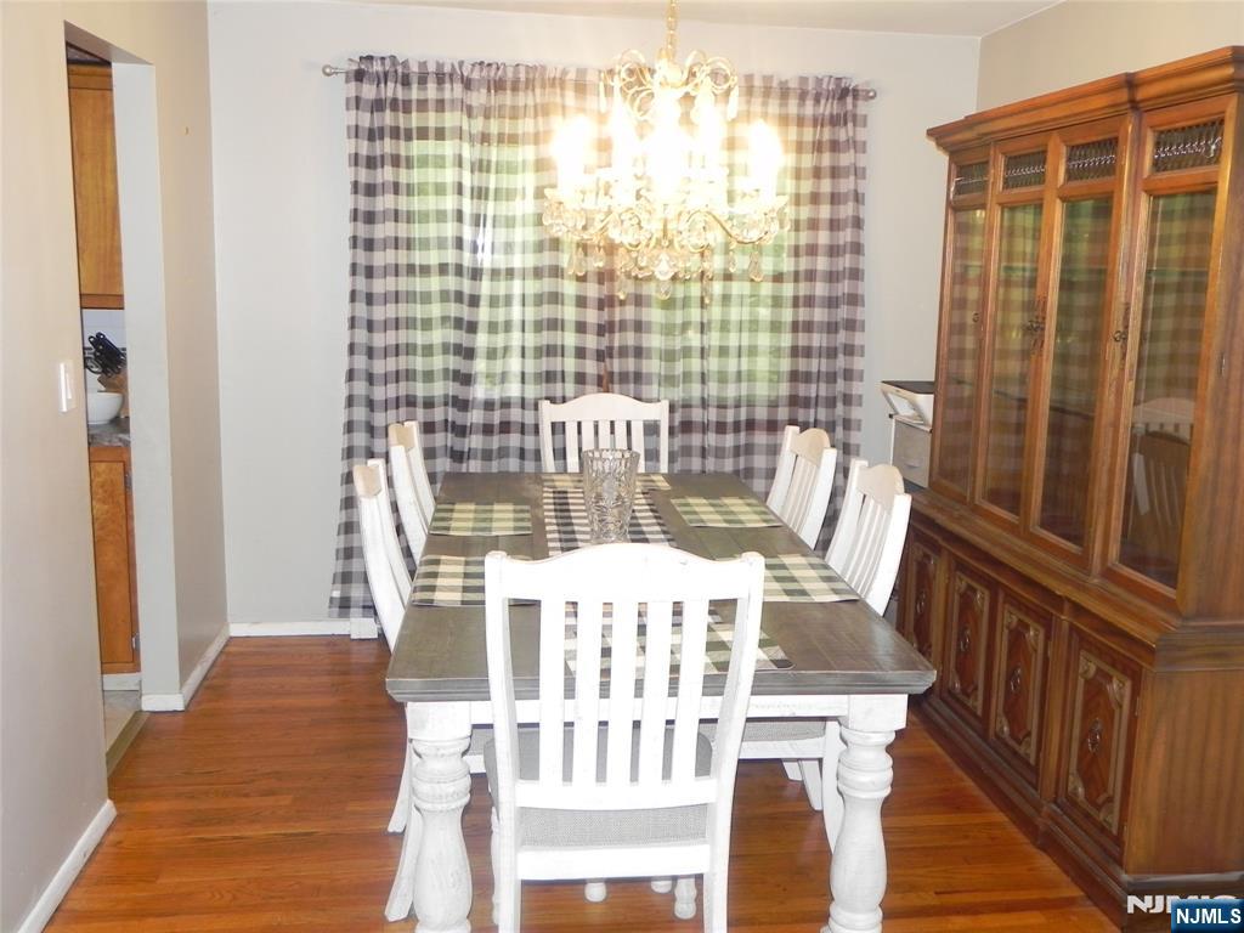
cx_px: 622
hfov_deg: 55.4
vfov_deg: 42.9
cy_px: 466
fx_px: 1186
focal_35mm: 33
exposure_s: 1/30
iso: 200
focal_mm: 5.9
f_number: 2.8
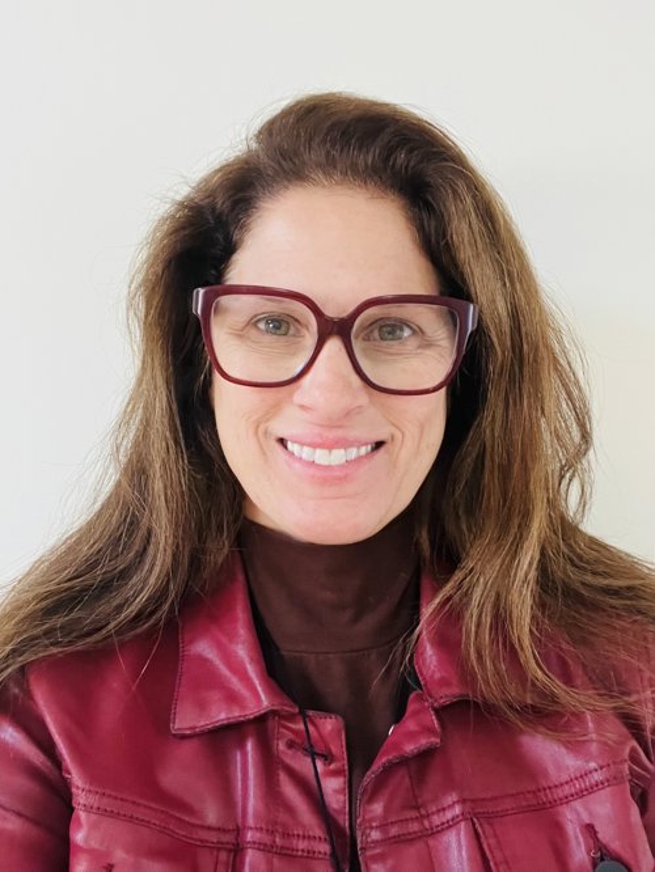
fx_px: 756
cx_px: 328
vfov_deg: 59.9
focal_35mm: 30
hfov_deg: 46.8
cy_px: 436
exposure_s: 1/33
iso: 400
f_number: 2.2
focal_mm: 2.71
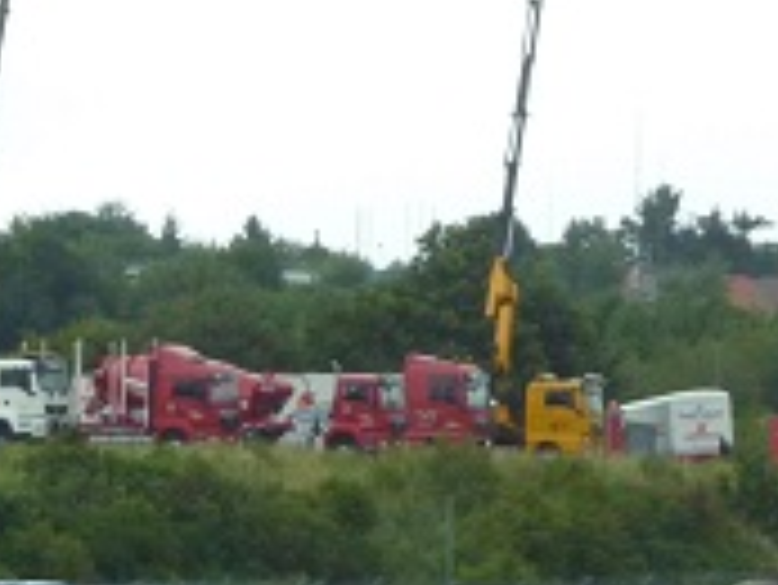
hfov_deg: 4.6
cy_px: 794
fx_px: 9761
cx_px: 445
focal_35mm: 434
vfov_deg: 3.4
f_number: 4.5
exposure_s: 1/400
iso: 250
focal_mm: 22.5
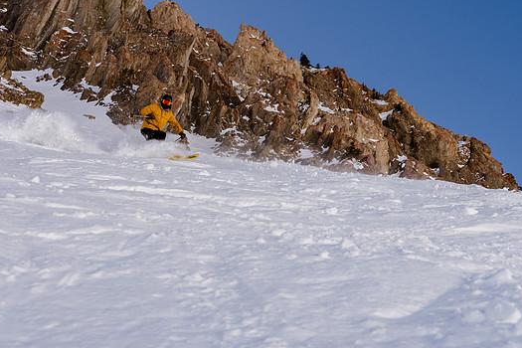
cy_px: 159
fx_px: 768
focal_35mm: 53
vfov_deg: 25.5
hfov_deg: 37.5
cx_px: 257
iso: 160
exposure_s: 1/640
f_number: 8
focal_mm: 32
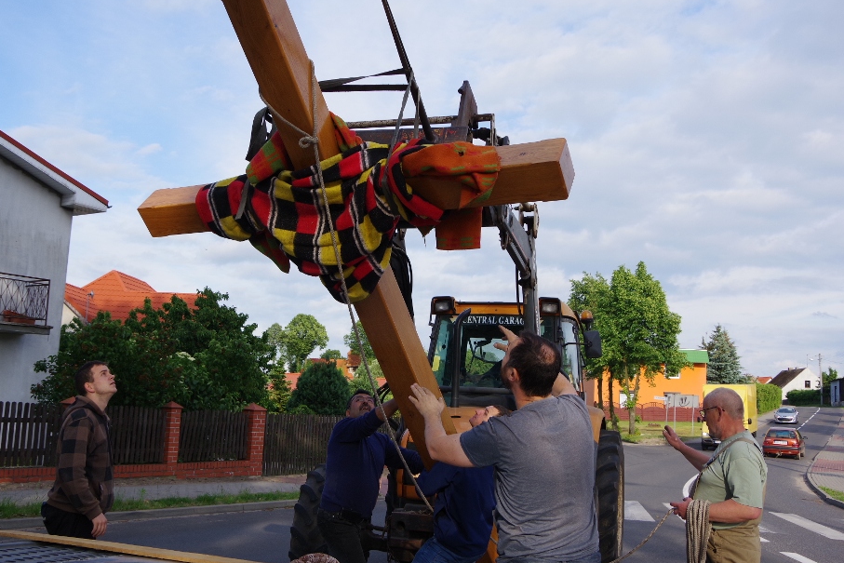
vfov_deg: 37.8
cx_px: 380
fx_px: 821
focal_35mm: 35
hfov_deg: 54.3
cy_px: 261
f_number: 8
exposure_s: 1/250
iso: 200
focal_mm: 21
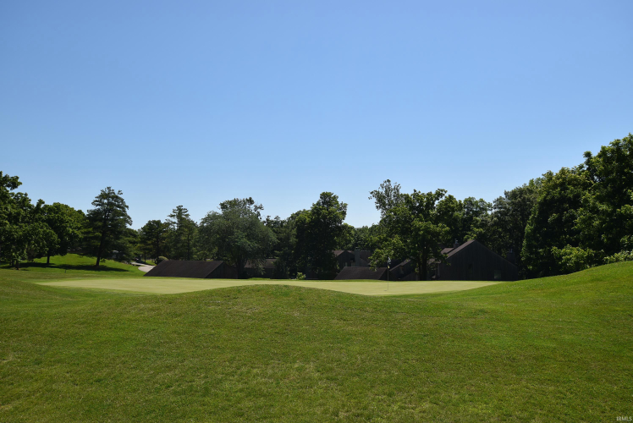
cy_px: 212
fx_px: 528
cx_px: 316
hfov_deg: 61.9
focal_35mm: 30
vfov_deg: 43.7
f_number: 9
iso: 100
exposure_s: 1/320
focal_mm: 20
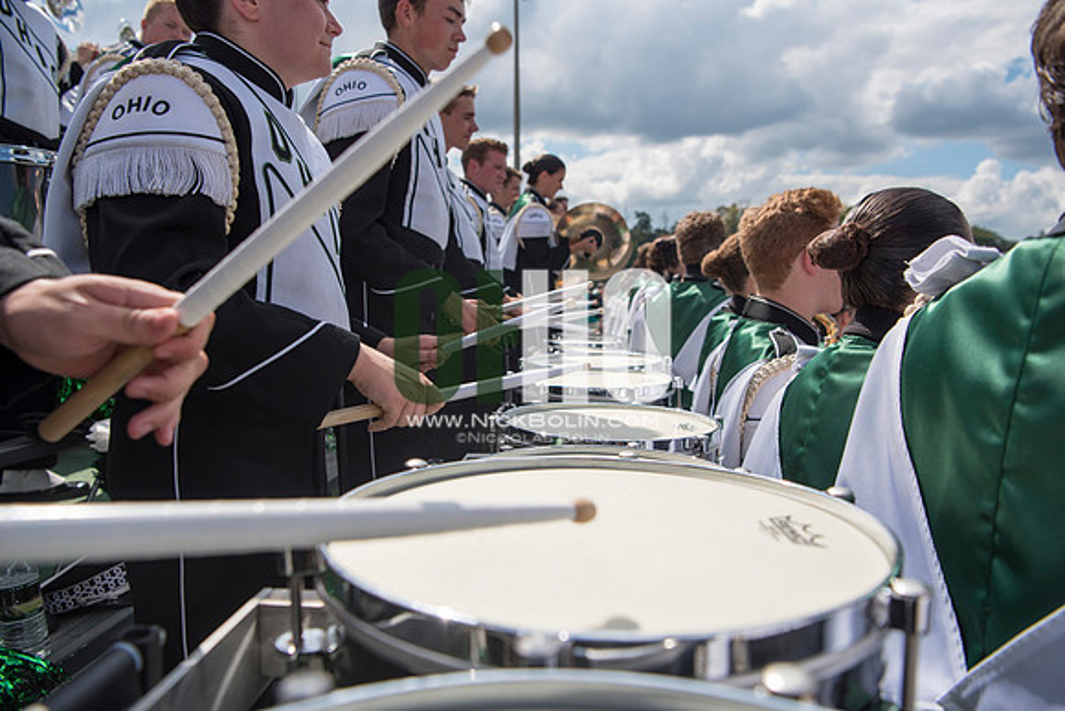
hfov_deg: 69.4
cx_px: 532
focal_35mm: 26
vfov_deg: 49.6
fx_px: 769
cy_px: 356
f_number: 4.5
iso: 200
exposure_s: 1/2500
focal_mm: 26
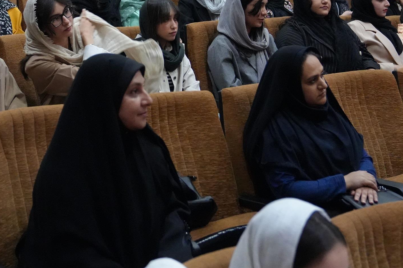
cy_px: 5
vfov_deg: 19.7
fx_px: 750
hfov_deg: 29.9
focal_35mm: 67
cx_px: 132
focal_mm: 34
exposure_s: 1/160
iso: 12800
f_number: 3.2
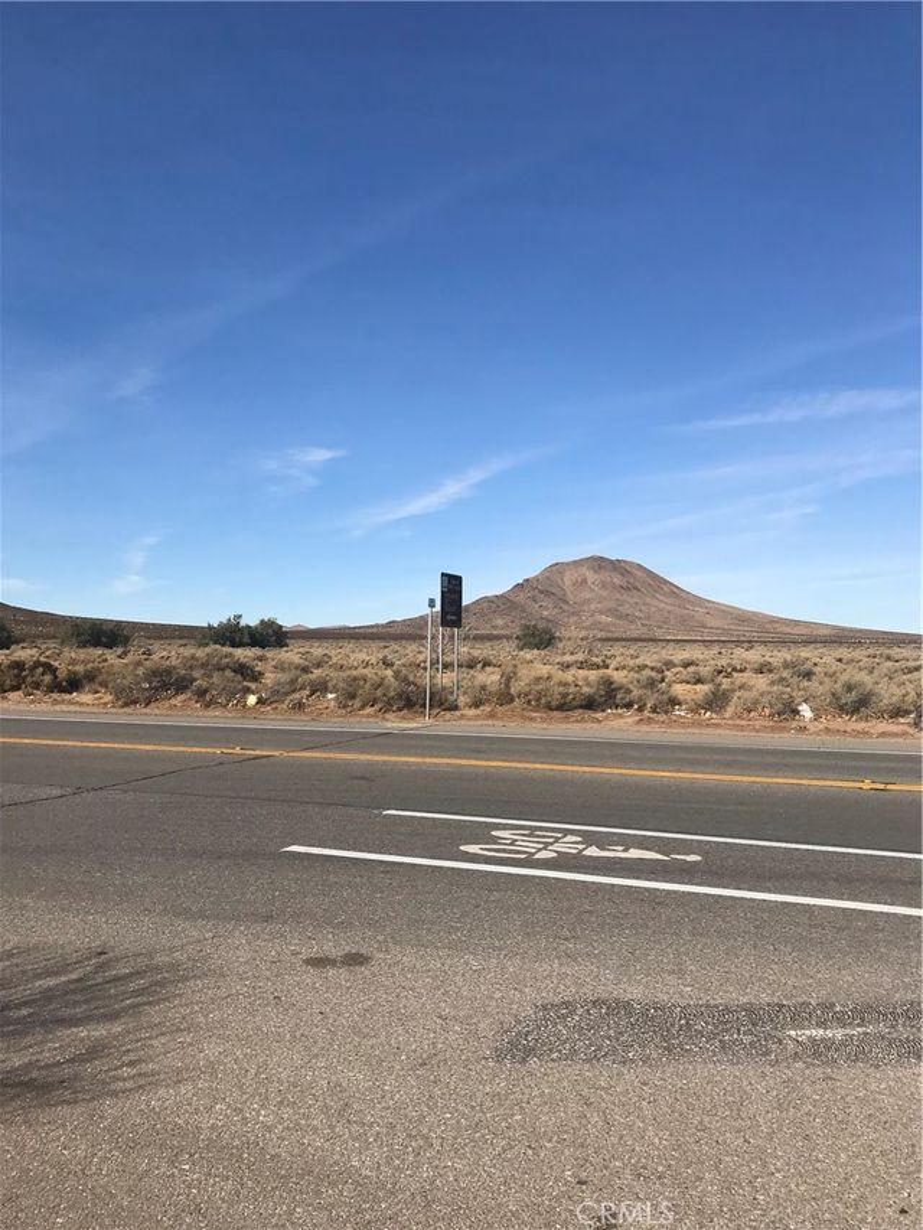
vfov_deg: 63.4
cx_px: 462
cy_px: 615
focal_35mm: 28
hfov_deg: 49.8
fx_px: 995
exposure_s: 1/3690
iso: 20
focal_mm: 3.99
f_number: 1.8
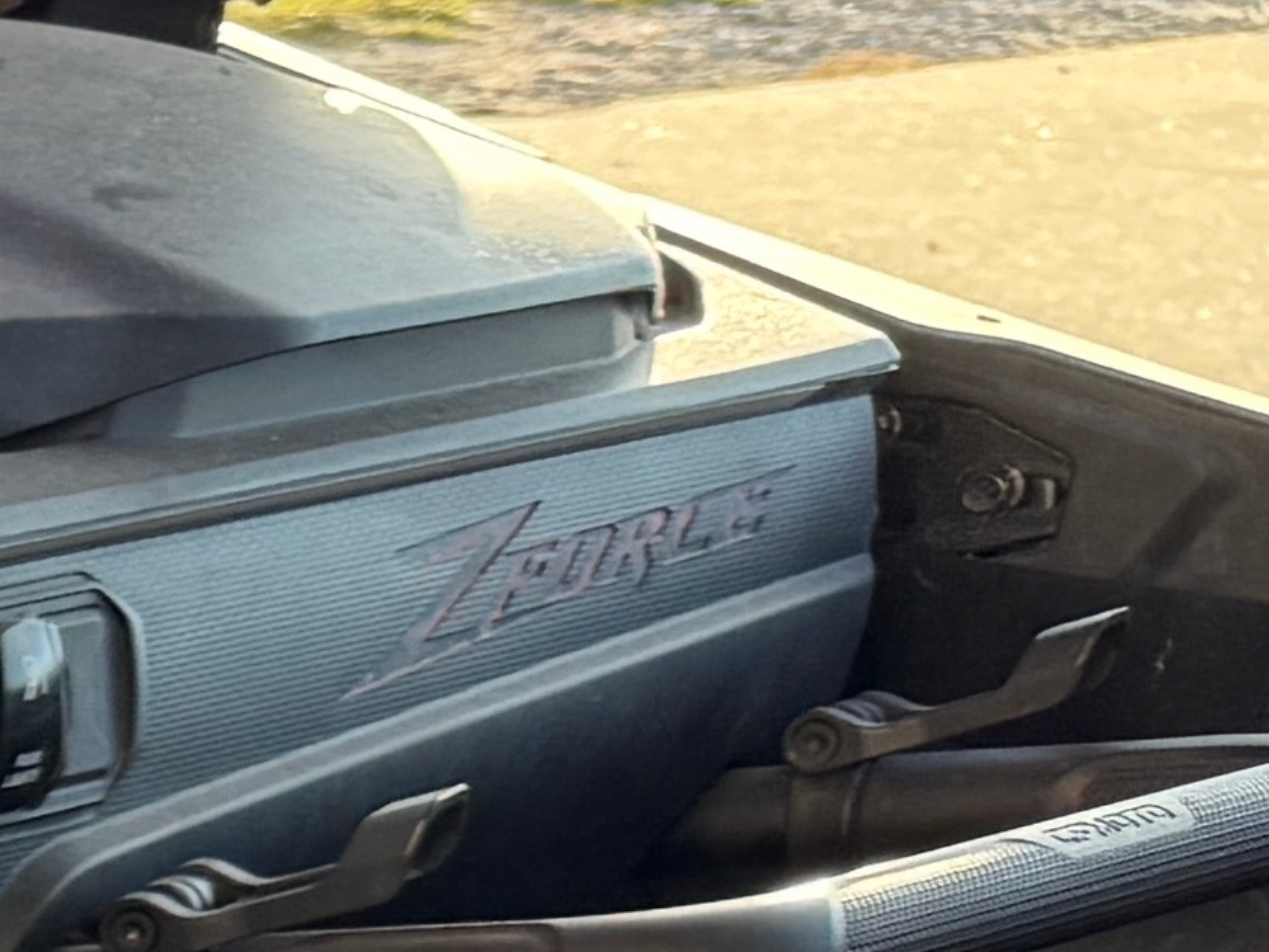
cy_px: 2219
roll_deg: +1.2
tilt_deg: -24.9
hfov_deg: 9.0
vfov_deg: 8.4
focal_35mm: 163
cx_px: -2911
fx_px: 5976
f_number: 1.78
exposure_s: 1/391
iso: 80
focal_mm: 6.76
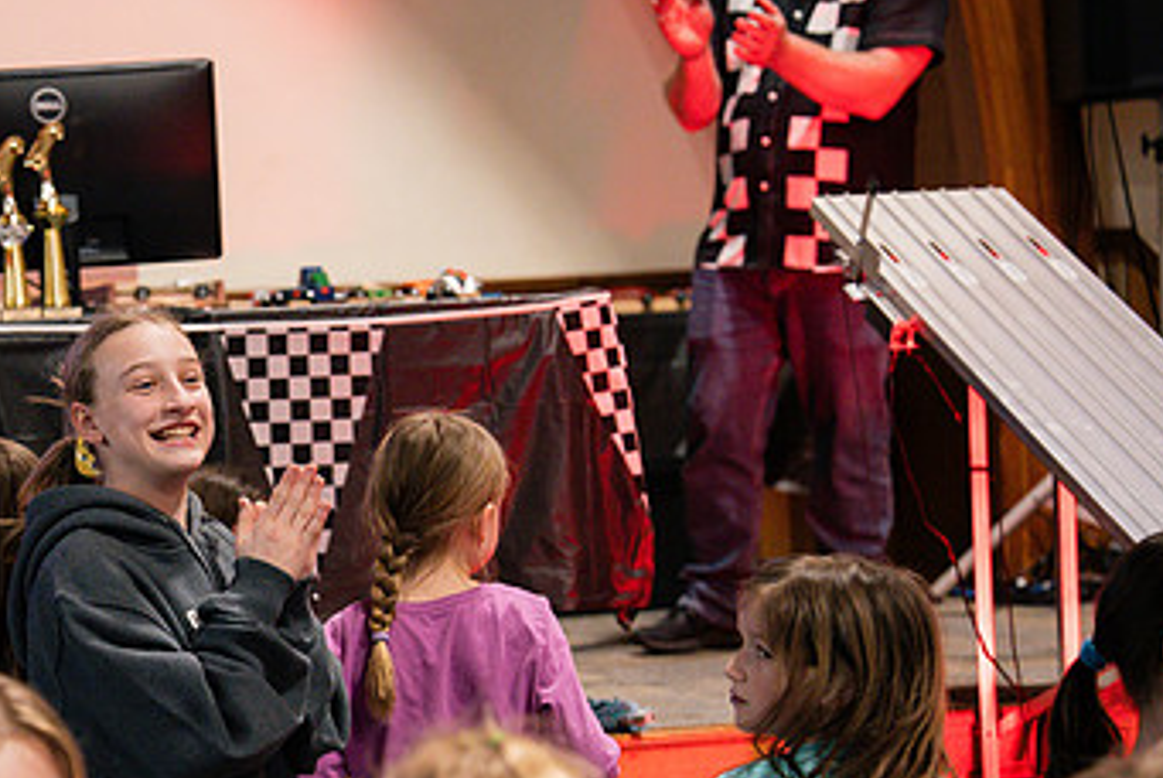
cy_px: 595
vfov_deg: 11.5
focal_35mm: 119
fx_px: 3848
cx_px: 184
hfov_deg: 17.0
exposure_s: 1/320
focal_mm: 70
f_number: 2.8
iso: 2500
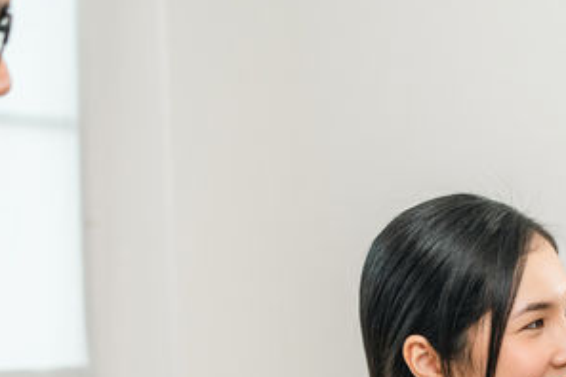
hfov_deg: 14.3
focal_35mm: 143
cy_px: 408
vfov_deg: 9.5
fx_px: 2248
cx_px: 452
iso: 640
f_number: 2.5
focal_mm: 50
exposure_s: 1/250
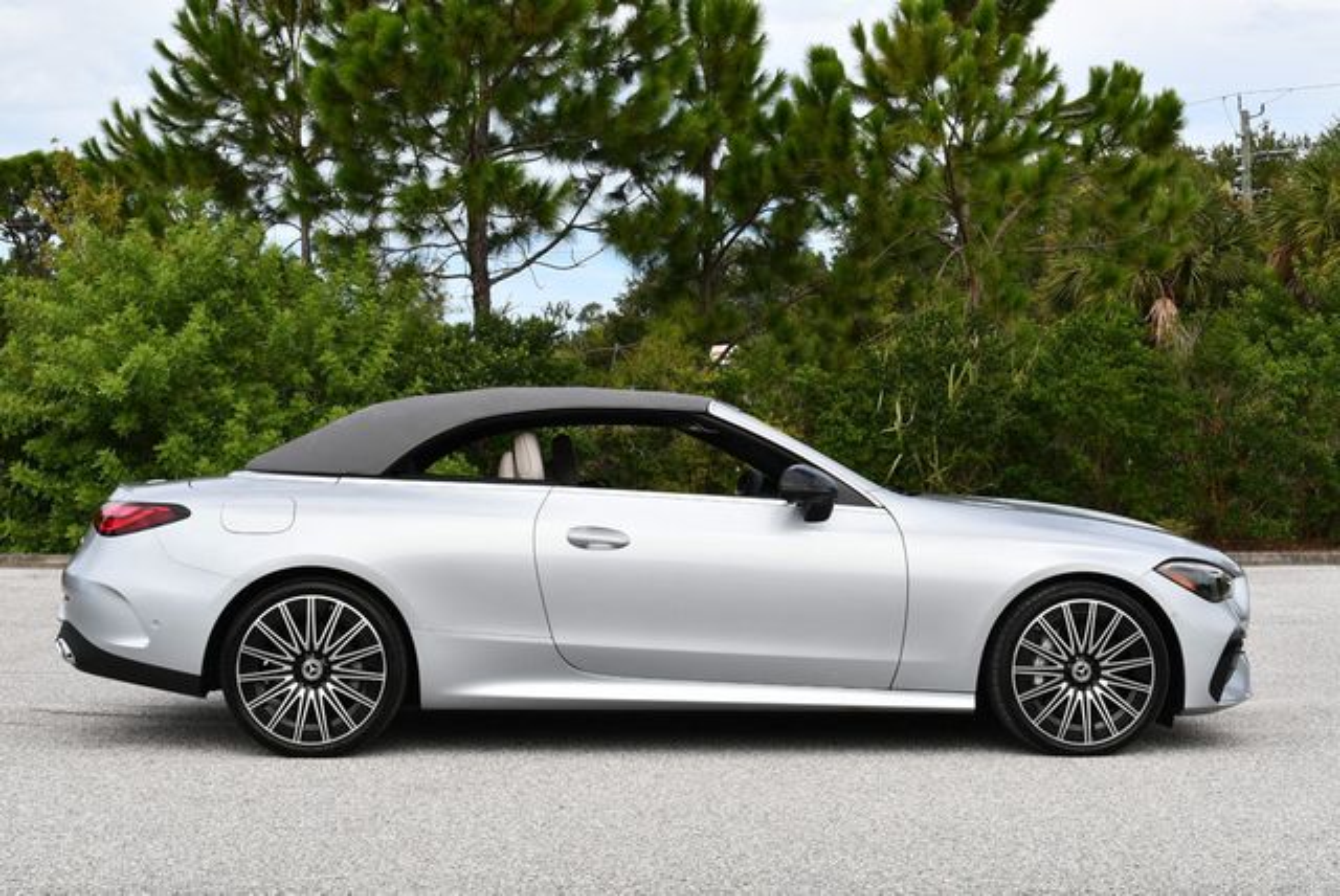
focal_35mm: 48
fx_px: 1788
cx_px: 670
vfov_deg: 28.1
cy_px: 448
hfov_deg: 41.1
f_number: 8
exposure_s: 1/250
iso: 110
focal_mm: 24
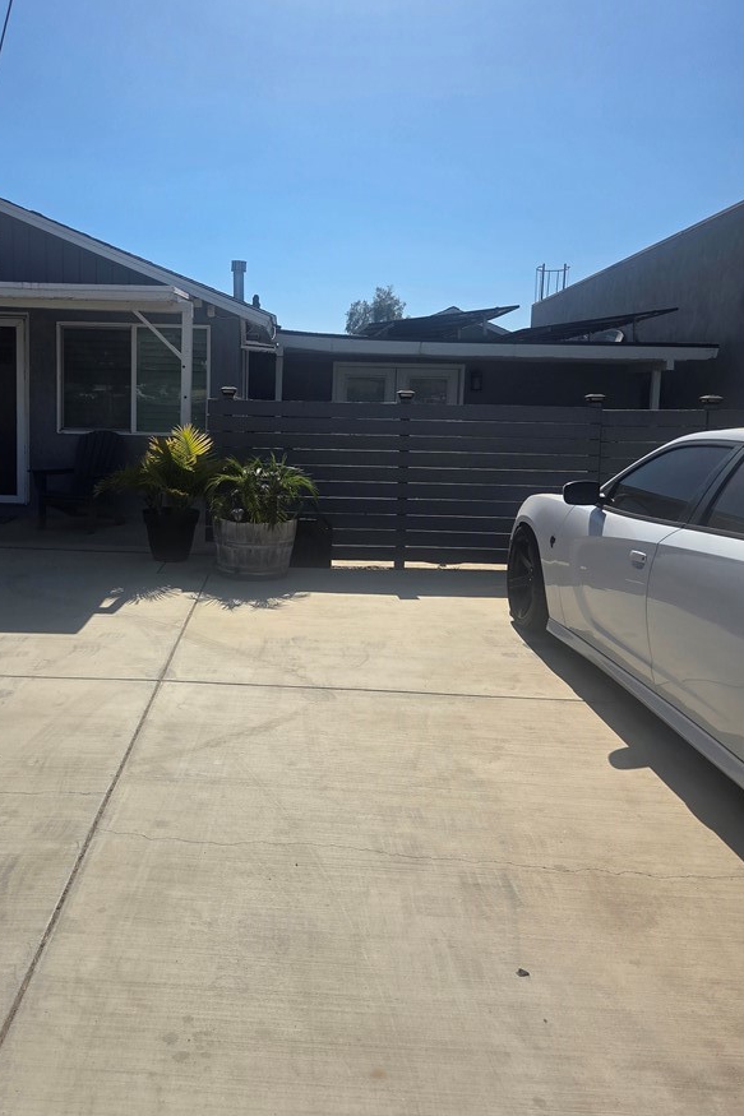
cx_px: 268
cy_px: 505
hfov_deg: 45.9
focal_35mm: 28
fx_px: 868
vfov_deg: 65.3
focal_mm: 5.4
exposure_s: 1/7891
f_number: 1.8
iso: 64
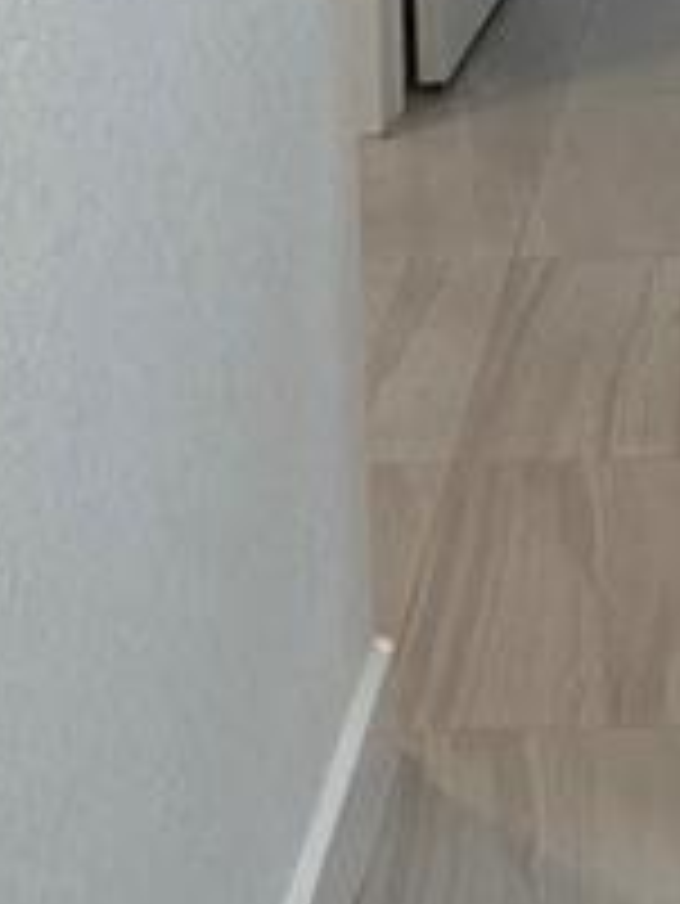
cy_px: -607
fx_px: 4055
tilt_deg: -7.5
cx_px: 950
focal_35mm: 155
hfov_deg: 9.4
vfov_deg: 11.9
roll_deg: +1.4
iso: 125
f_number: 1.8
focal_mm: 4.25
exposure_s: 1/120
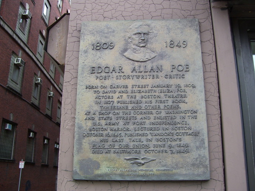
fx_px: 265
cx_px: 128
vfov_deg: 39.6
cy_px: 96
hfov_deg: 51.4
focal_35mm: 36
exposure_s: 1/180
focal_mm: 6
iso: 80
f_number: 2.7
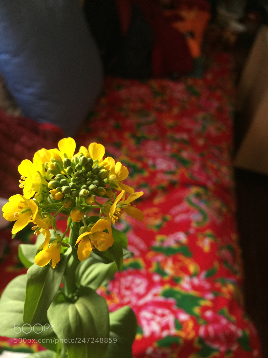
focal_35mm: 29
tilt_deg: -42.5
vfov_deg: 61.7
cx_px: 134
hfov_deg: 48.2
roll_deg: -12.3
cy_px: 179
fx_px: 299
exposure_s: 1/33
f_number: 2.2
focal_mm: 4.15
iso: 40
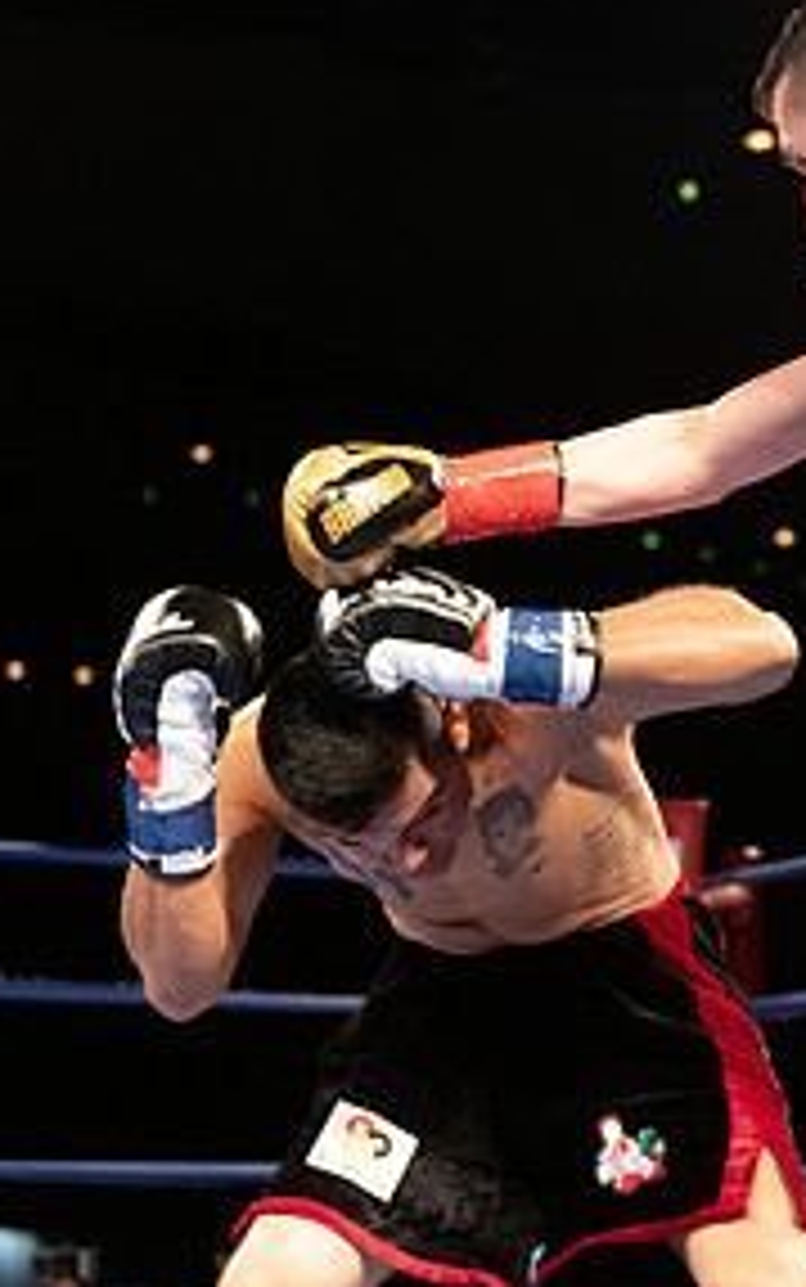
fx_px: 3265
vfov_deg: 22.3
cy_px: 612
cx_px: 631
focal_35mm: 93
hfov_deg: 14.0
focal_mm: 38
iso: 2500
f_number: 2.8
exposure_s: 1/1000
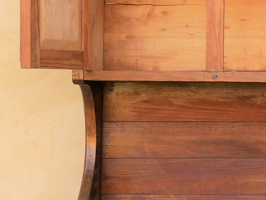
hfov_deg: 10.8
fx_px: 1376
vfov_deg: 8.3
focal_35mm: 179
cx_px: 347
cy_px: 100
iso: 200
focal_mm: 20
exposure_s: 1/320
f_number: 2.8
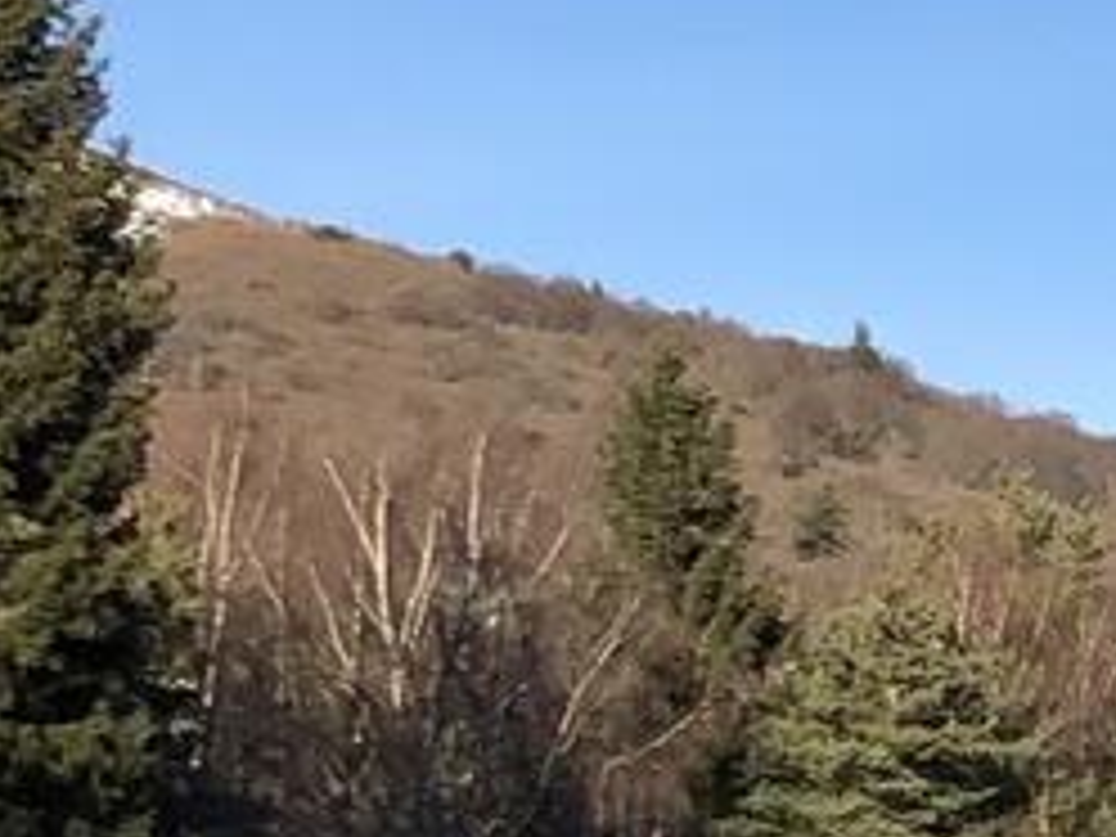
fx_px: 6996
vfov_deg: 6.8
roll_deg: -0.1
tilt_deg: +2.3
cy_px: 1138
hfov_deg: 8.4
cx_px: 2655
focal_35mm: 217
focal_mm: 3.99
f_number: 1.8
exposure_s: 1/1548
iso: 20
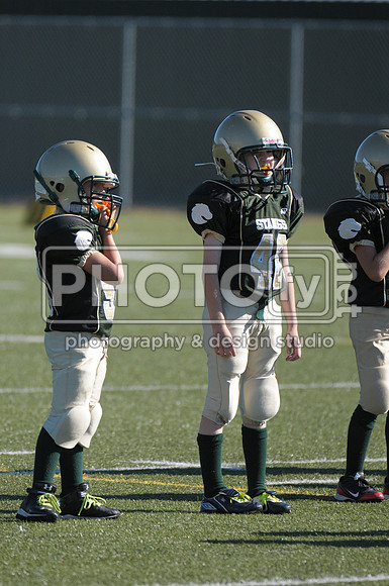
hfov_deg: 3.3
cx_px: 194
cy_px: 293
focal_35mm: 420
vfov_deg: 4.9
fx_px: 6827
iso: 640
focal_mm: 280
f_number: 4
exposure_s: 1/4000
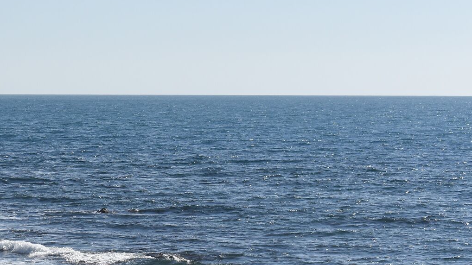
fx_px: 2165
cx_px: -31
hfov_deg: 12.3
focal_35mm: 173
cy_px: 127
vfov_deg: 7.0
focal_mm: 70
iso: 640
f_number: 8
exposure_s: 1/4000
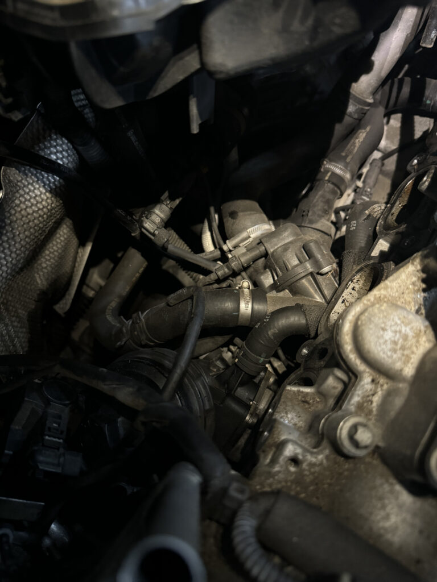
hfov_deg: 56.8
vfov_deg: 71.6
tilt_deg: -76.1
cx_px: 218
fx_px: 404
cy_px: 291
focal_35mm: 24
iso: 1600
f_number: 1.78
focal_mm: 6.76
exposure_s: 1/30
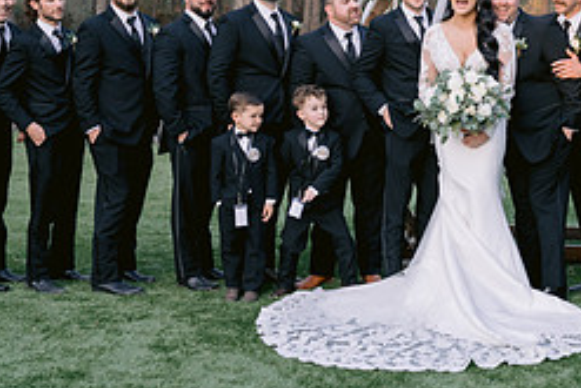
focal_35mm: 84
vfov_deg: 16.1
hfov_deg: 23.9
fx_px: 1356
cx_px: 438
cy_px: 36
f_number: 4
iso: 400
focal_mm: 35
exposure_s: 1/160
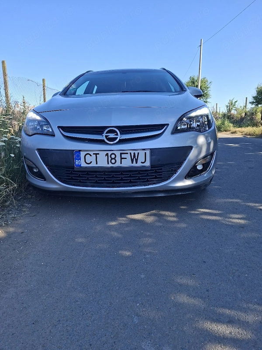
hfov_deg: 58.9
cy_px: 175
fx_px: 232
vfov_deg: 73.9
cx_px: 131
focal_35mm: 23
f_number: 1.8
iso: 50
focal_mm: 5.54
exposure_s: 1/1111
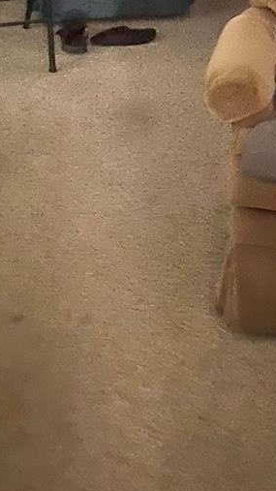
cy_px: -46
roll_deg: -3.1
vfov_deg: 28.6
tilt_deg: -17.7
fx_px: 872
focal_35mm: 67
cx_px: 197
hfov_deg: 17.9
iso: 1000
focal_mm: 4.25
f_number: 1.8
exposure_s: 1/15
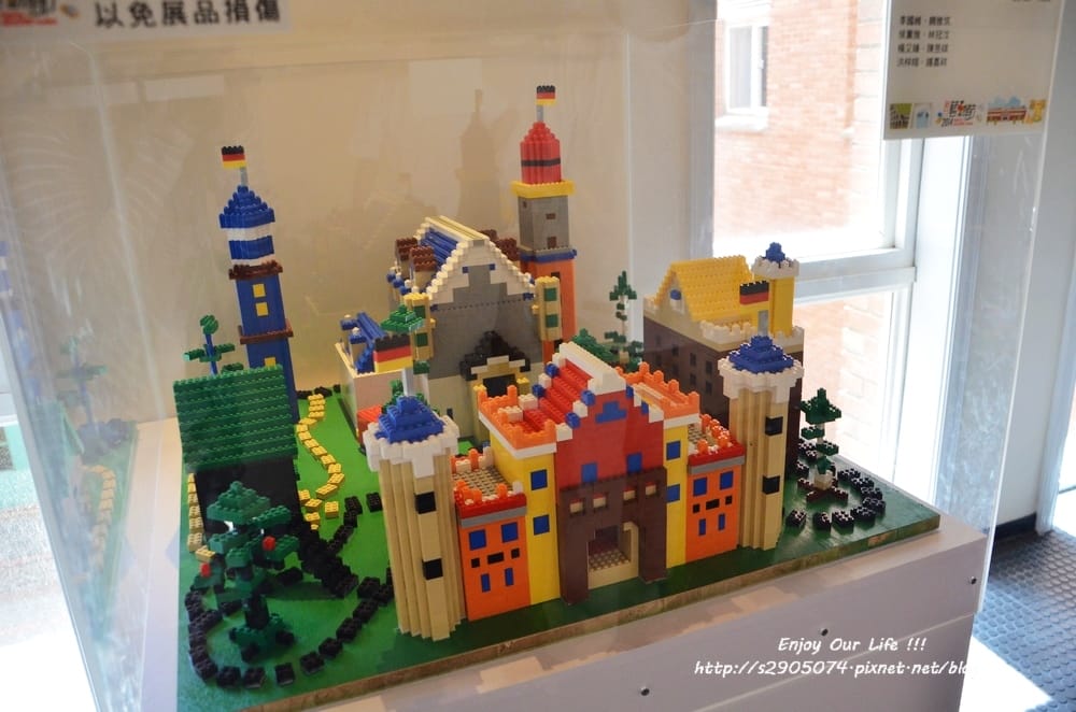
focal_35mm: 30
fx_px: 895
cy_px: 356
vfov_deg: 43.4
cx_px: 538
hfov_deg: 62.0
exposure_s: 1/400
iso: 1000
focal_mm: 20
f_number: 3.5
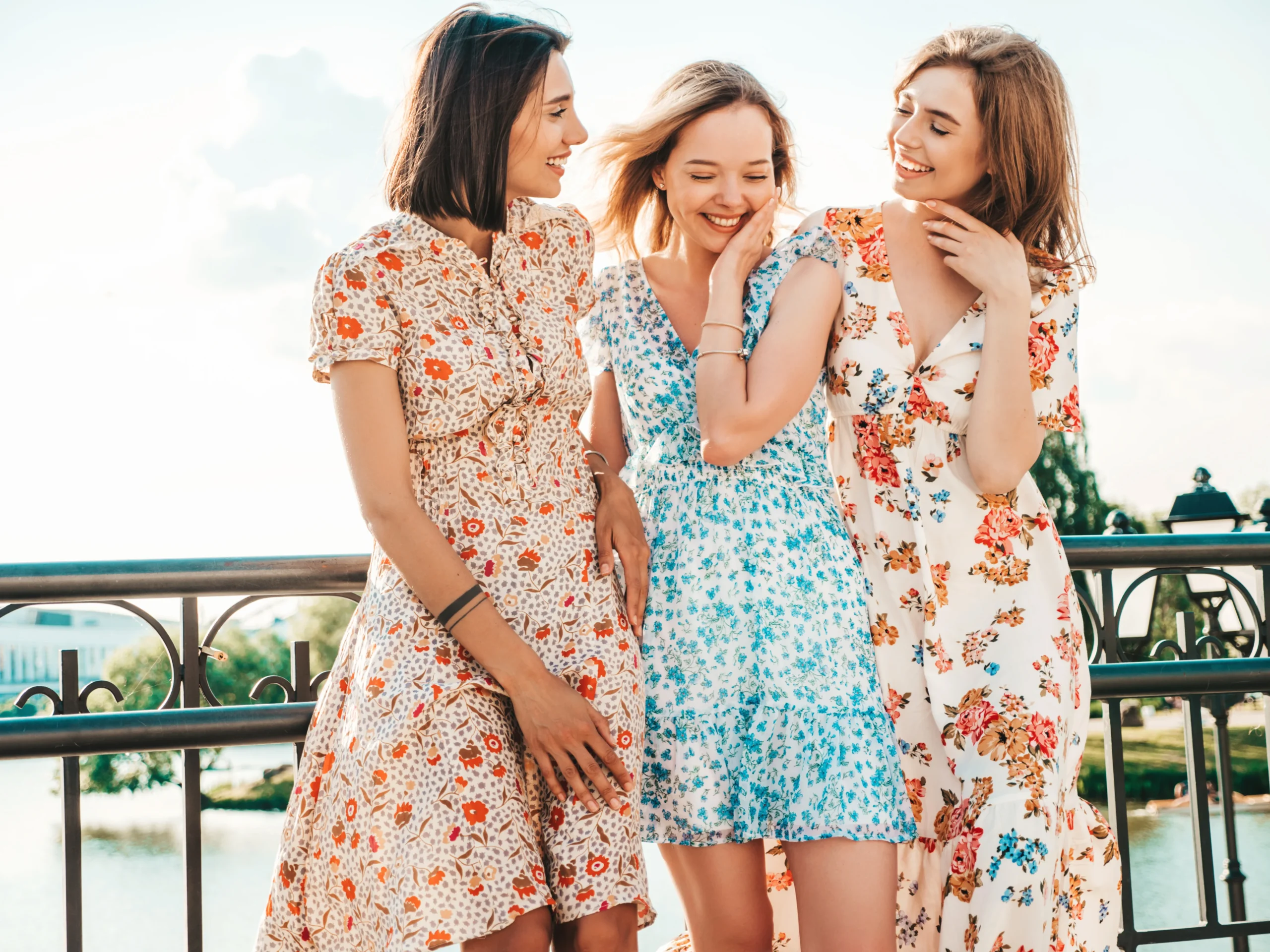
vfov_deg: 23.7
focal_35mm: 62
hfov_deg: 31.2
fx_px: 2275
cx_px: 635
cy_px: 476
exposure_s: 1/500
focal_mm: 31
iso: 100
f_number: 2.8
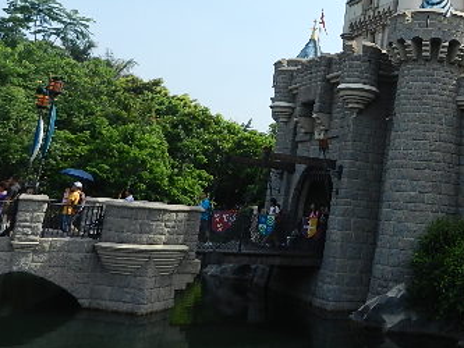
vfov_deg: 29.5
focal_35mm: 48
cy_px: 64
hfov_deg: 36.6
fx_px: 644
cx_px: 436
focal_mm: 4.5
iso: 160
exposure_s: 1/1250
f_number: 3.5
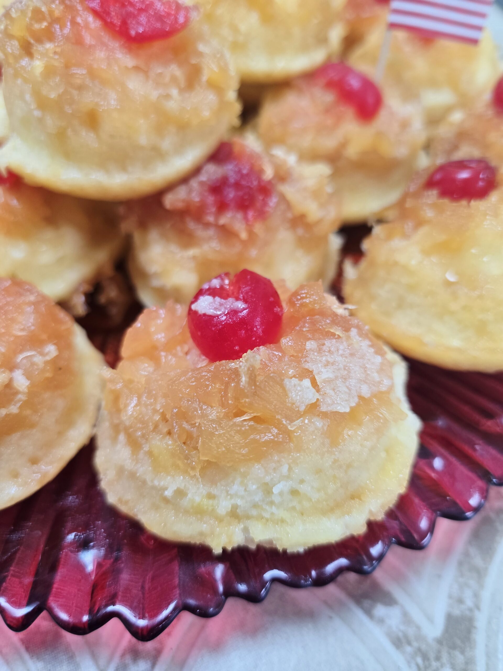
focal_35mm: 23
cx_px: 252
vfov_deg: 73.9
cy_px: 336
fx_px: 446
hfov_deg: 58.9
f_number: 1.7
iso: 125
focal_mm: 6.3
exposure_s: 1/120
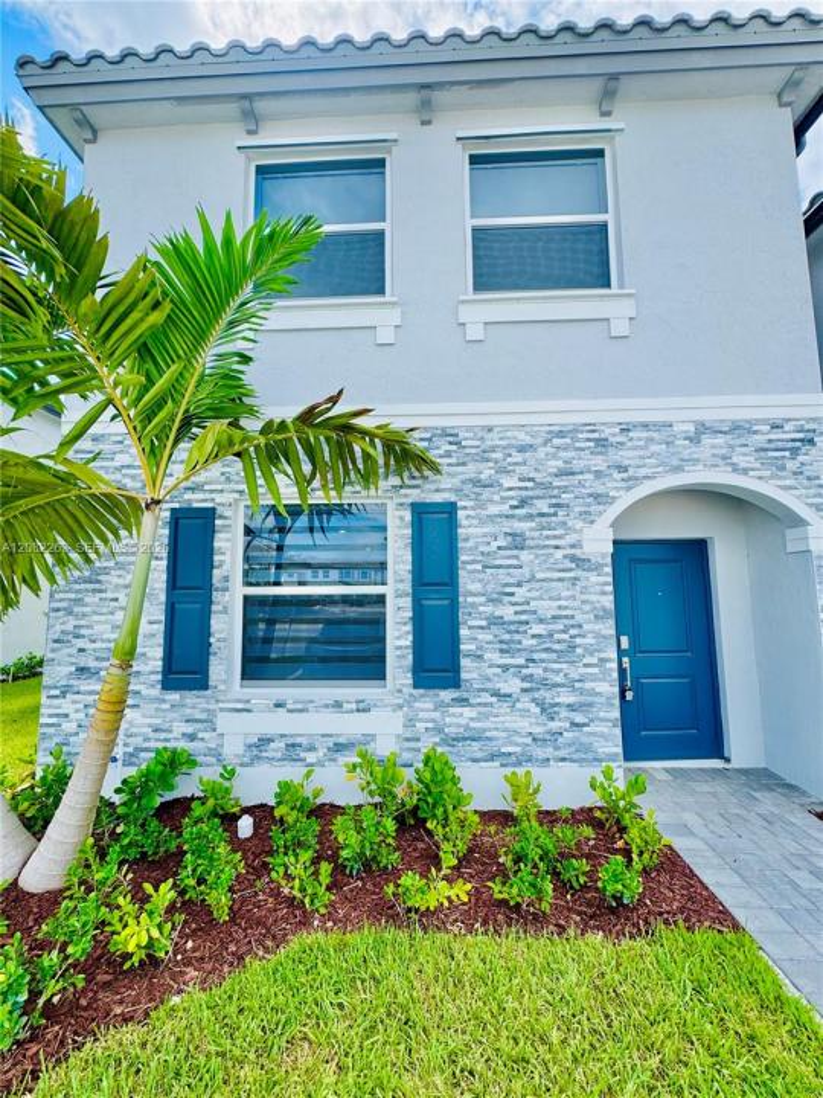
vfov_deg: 102.1
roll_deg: +1.5
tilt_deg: +5.7
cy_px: 549
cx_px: 412
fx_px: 444
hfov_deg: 85.7
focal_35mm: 14
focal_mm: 2.22
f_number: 2.2
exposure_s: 1/1198
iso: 50
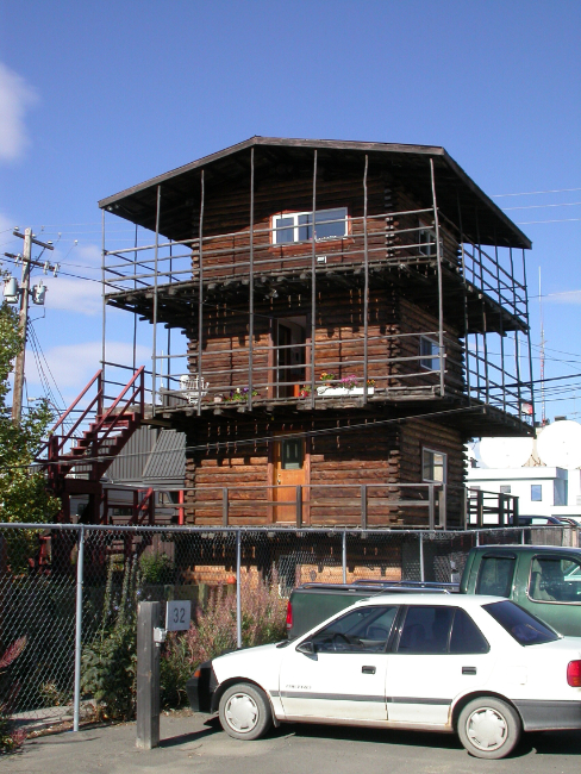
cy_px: 387
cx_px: 290
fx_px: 1141
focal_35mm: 51
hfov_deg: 28.6
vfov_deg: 37.5
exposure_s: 1/341
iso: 100
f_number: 7.4
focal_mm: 10.6
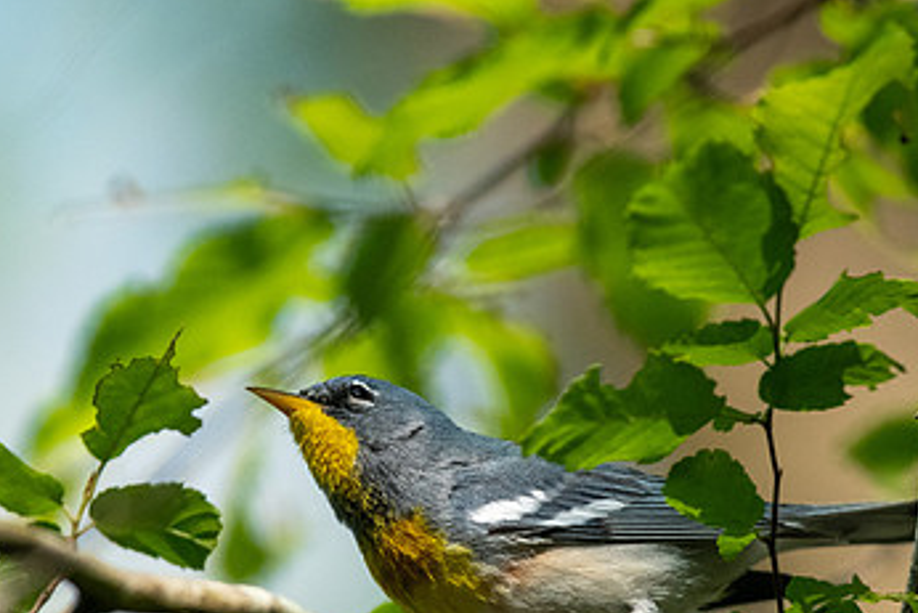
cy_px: 476
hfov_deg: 1.9
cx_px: 406
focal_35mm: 1103
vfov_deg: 1.2
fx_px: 28137
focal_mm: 500
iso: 1600
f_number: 5.6
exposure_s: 1/2500
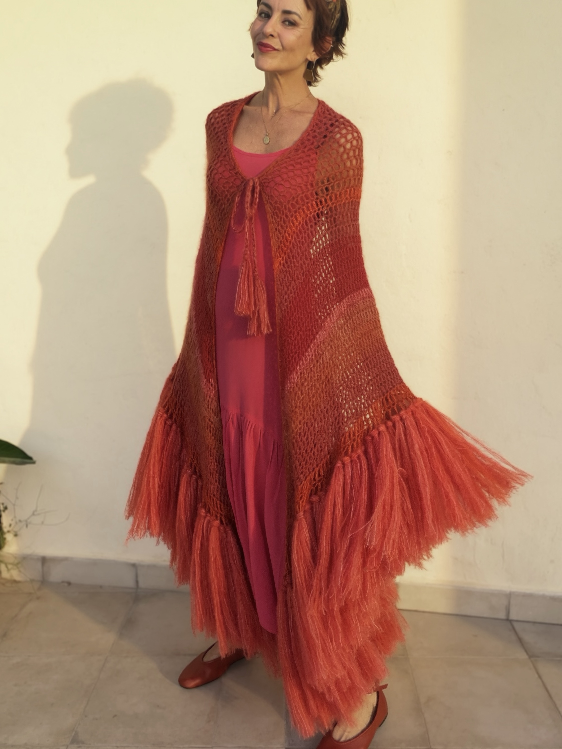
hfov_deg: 46.8
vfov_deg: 60.0
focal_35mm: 30
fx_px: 649
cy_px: 374
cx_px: 281
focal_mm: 2.71
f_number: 1.9
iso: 25
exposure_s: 1/495
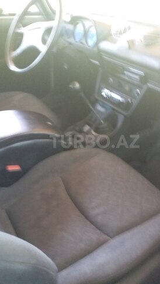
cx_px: 95
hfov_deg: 38.9
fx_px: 226
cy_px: 141
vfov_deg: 64.3
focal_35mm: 30
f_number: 1.9
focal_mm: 3.7
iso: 250
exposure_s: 1/17
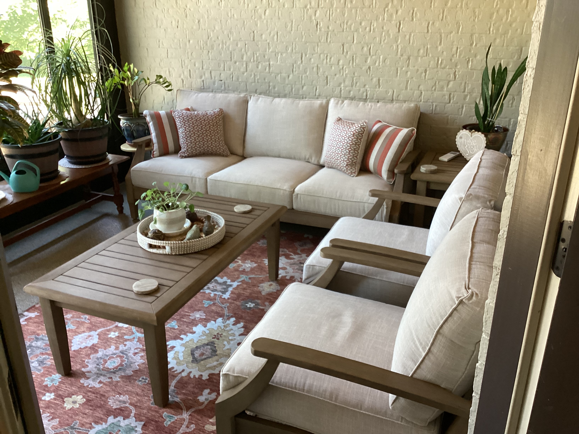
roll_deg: +0.0
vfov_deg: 45.4
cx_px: 290
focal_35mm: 31
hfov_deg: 58.4
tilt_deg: -21.8
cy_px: 217
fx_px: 519
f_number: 2.4
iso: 250
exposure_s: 1/60
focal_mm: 3.3
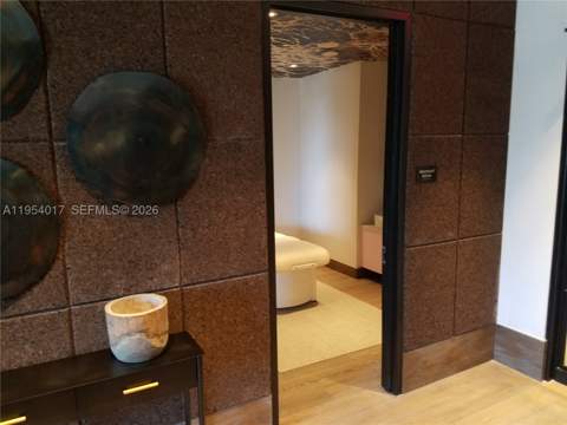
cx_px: 284
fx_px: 426
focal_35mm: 26
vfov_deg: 53.1
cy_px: 212
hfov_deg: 67.3
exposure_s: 1/15
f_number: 1.7
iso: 200
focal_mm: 4.2
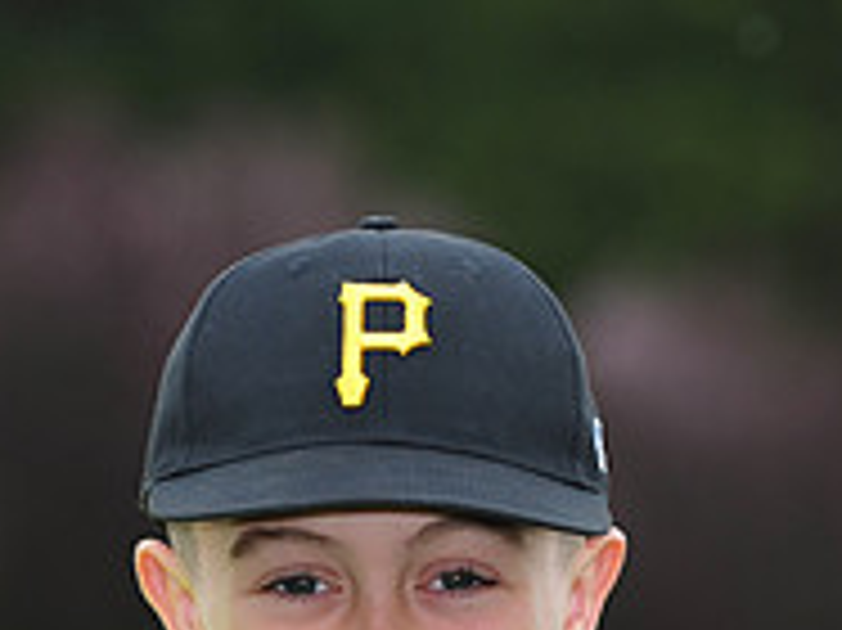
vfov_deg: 2.7
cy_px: 828
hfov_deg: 3.6
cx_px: 365
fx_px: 13418
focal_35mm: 552
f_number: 5.6
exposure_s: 1/400
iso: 400
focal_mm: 185
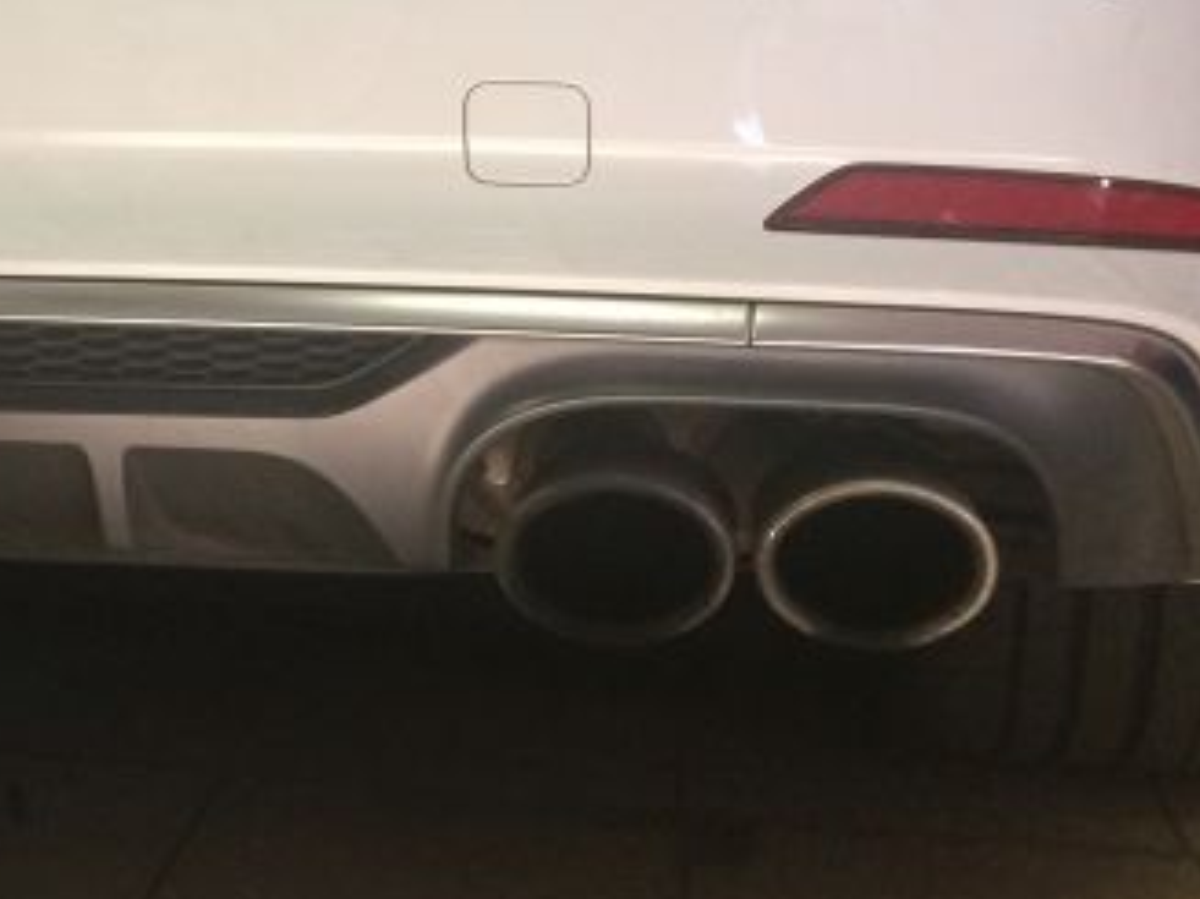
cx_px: -59
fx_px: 2460
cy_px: 88
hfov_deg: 25.7
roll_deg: +0.5
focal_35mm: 71
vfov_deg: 20.3
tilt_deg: -1.4
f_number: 2.2
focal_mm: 4.15
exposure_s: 1/33
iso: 80
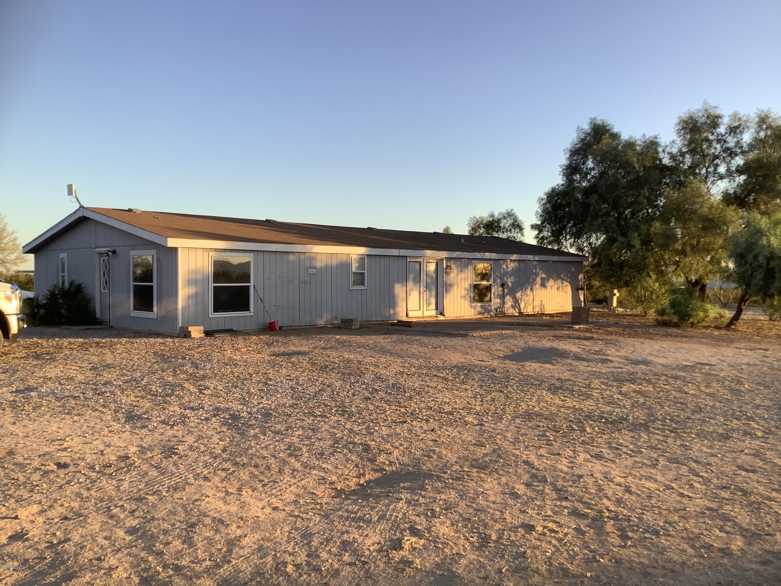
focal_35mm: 31
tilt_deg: -1.0
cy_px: 293
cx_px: 390
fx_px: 699
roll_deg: -0.6
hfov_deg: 58.4
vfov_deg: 45.4
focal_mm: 3.3
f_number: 2.4
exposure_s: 1/287
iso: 25
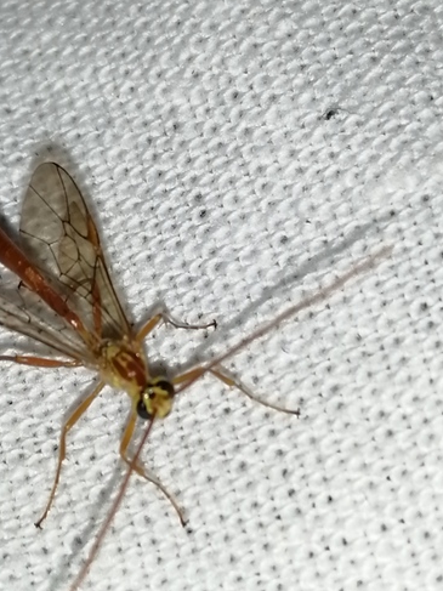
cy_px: 305
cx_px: 164
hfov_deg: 13.1
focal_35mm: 113
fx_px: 1929
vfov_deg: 17.4
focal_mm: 3.46
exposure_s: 1/120
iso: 64
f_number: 1.8
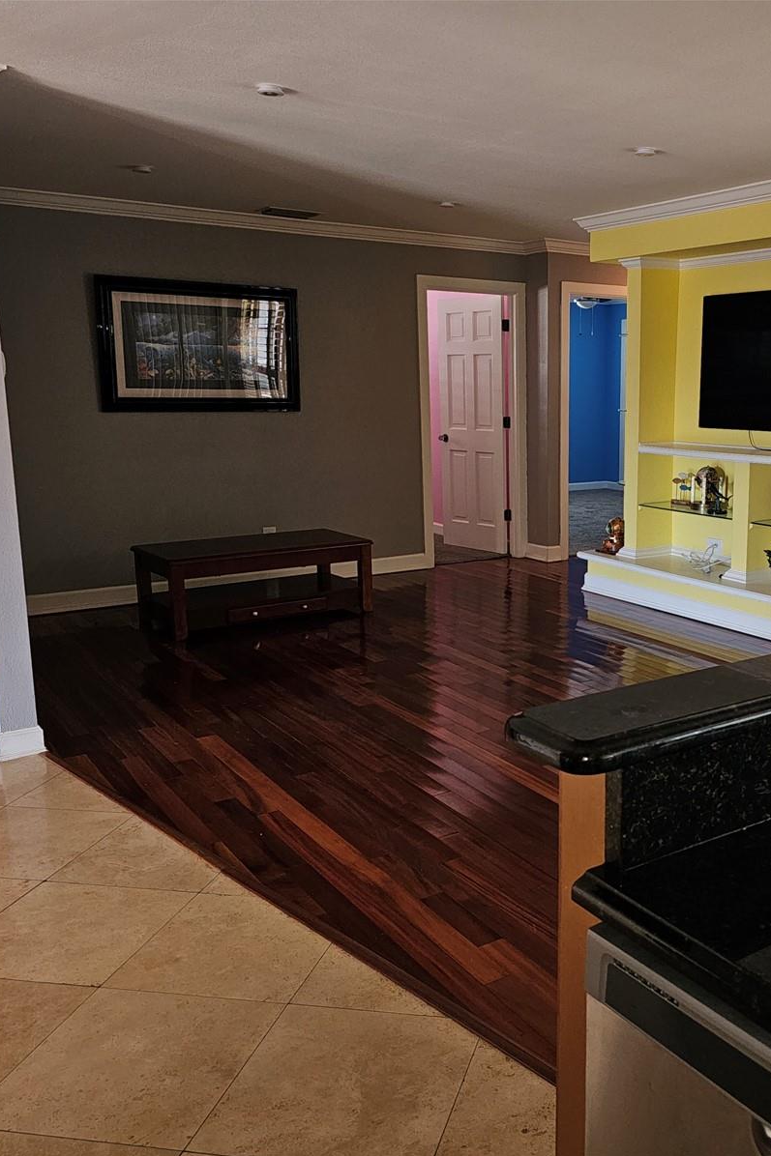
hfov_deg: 39.8
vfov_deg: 58.7
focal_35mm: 32
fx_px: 1028
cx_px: 592
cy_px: 579
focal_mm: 6.3
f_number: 1.7
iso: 100
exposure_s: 1/24
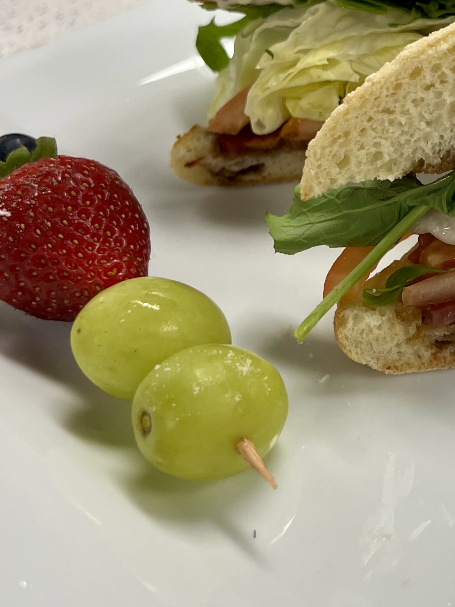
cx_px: 464
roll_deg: +4.1
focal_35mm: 62
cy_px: 144
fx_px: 1087
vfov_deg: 30.6
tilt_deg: -33.9
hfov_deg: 22.6
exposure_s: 1/120
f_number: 1.5
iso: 64
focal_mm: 5.7
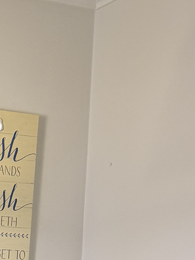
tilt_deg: -10.7
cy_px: 540
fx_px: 849
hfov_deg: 11.3
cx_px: -249
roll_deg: +0.1
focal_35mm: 113
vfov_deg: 14.2
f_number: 1.78
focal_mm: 6.76
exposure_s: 1/120
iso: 200
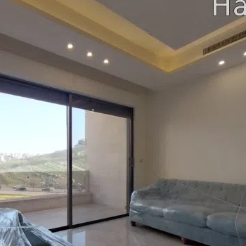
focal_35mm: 23
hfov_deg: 66.3
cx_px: 93
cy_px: 163
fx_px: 185
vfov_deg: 65.5
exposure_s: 1/100
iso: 100
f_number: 2.2
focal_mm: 1.3
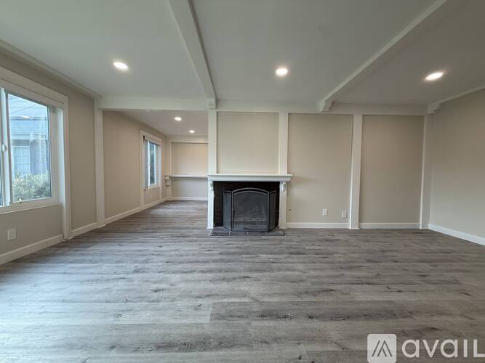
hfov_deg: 102.1
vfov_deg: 85.7
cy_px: 182
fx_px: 196
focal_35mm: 14
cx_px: 242
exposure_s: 1/120
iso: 160
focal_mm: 2.22
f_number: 2.2
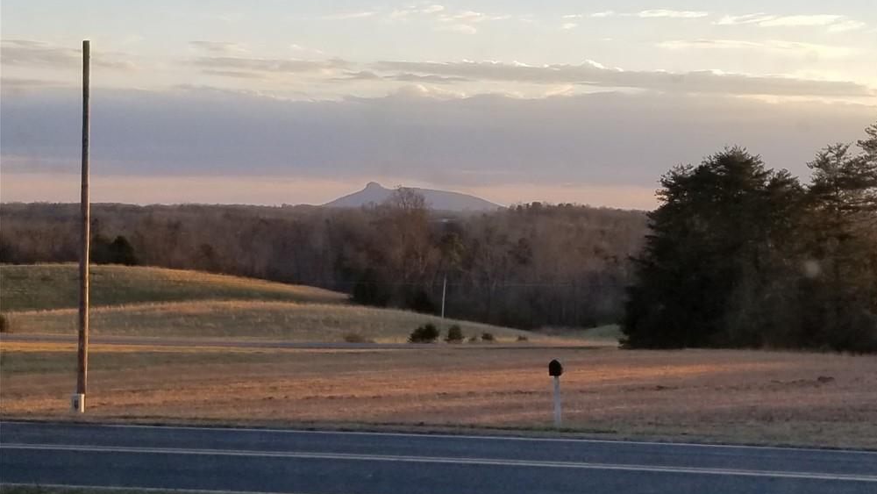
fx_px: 675
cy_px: 259
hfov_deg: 66.0
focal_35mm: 29
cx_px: 448
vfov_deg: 40.2
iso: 50
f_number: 1.7
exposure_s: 1/921
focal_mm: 4.25
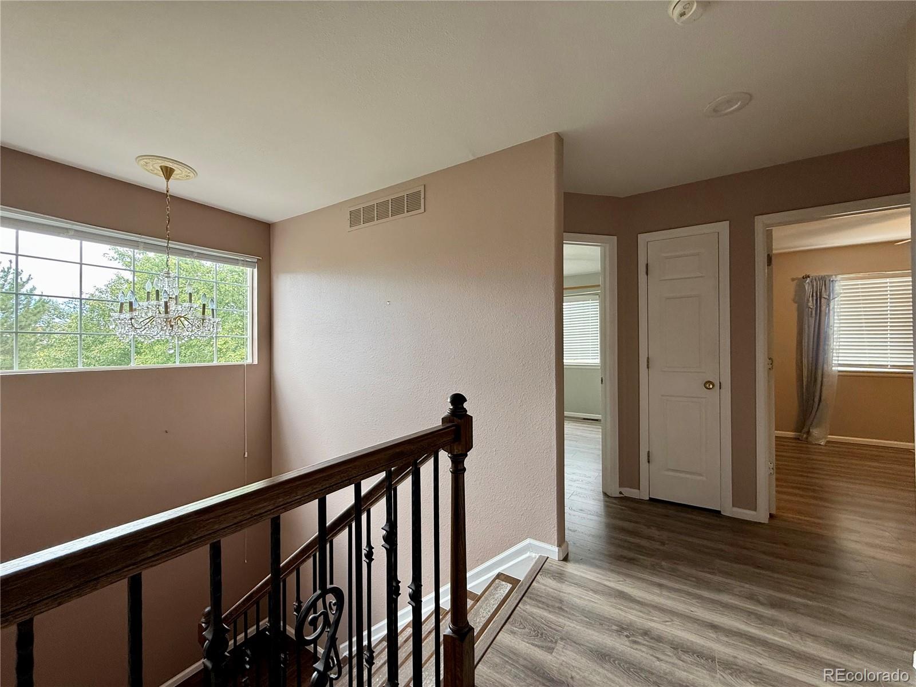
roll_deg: +0.4
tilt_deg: +0.6
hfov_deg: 102.1
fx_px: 370
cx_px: 458
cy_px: 344
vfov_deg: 85.7
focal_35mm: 14
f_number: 2.2
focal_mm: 2.22
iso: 160
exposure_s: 1/120
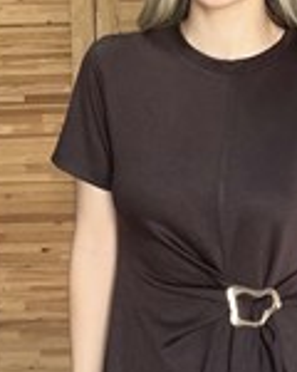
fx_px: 1143
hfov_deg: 14.8
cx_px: 141
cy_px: 98
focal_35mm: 104
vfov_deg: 18.3
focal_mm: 2.69
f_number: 1.9
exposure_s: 1/121
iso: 64
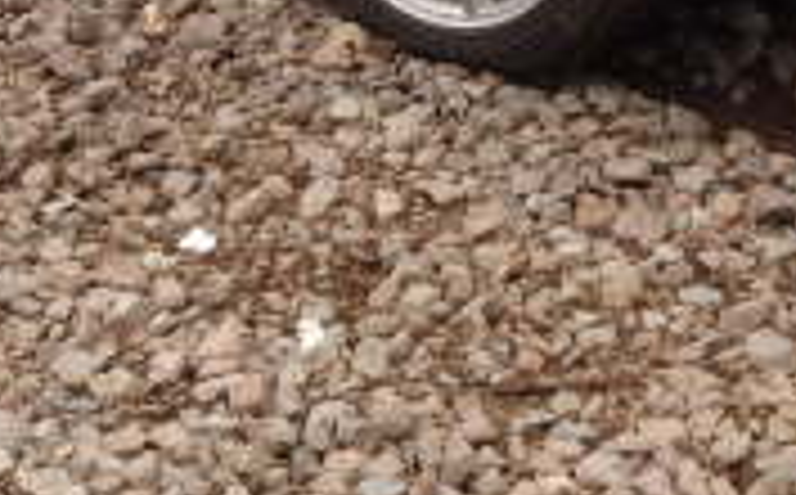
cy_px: -382
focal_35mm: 146
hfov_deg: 14.3
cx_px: 360
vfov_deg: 8.6
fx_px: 3162
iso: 125
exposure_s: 1/250
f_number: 4.6
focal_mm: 6.8
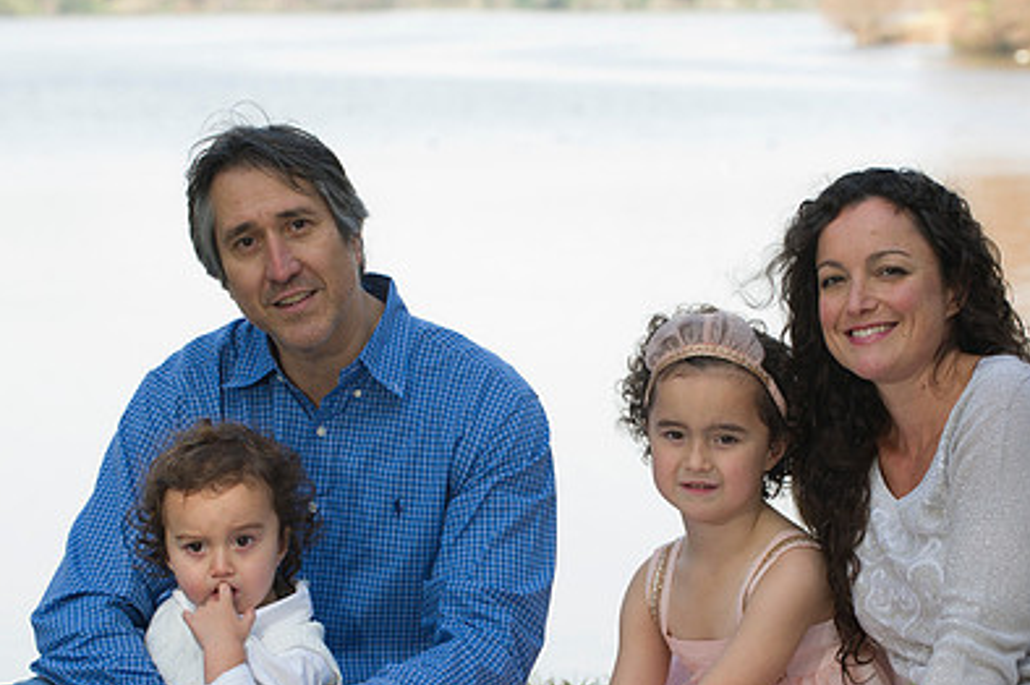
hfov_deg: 12.7
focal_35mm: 162
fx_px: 4631
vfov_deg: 8.5
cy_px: 450
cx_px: 604
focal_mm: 110
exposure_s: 1/125
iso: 200
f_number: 5.6
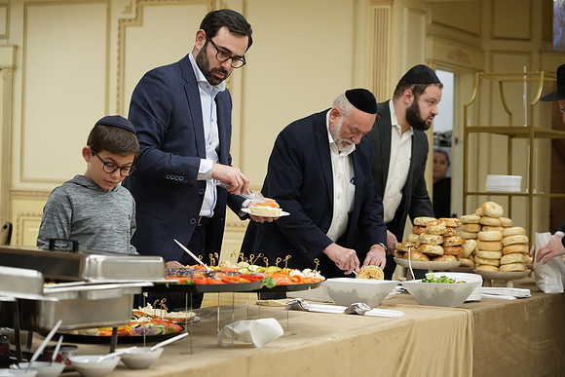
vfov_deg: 16.7
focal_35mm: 82
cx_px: 282
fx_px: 1287
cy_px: 188
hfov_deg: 24.8
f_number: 4
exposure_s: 1/100
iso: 640
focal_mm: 82
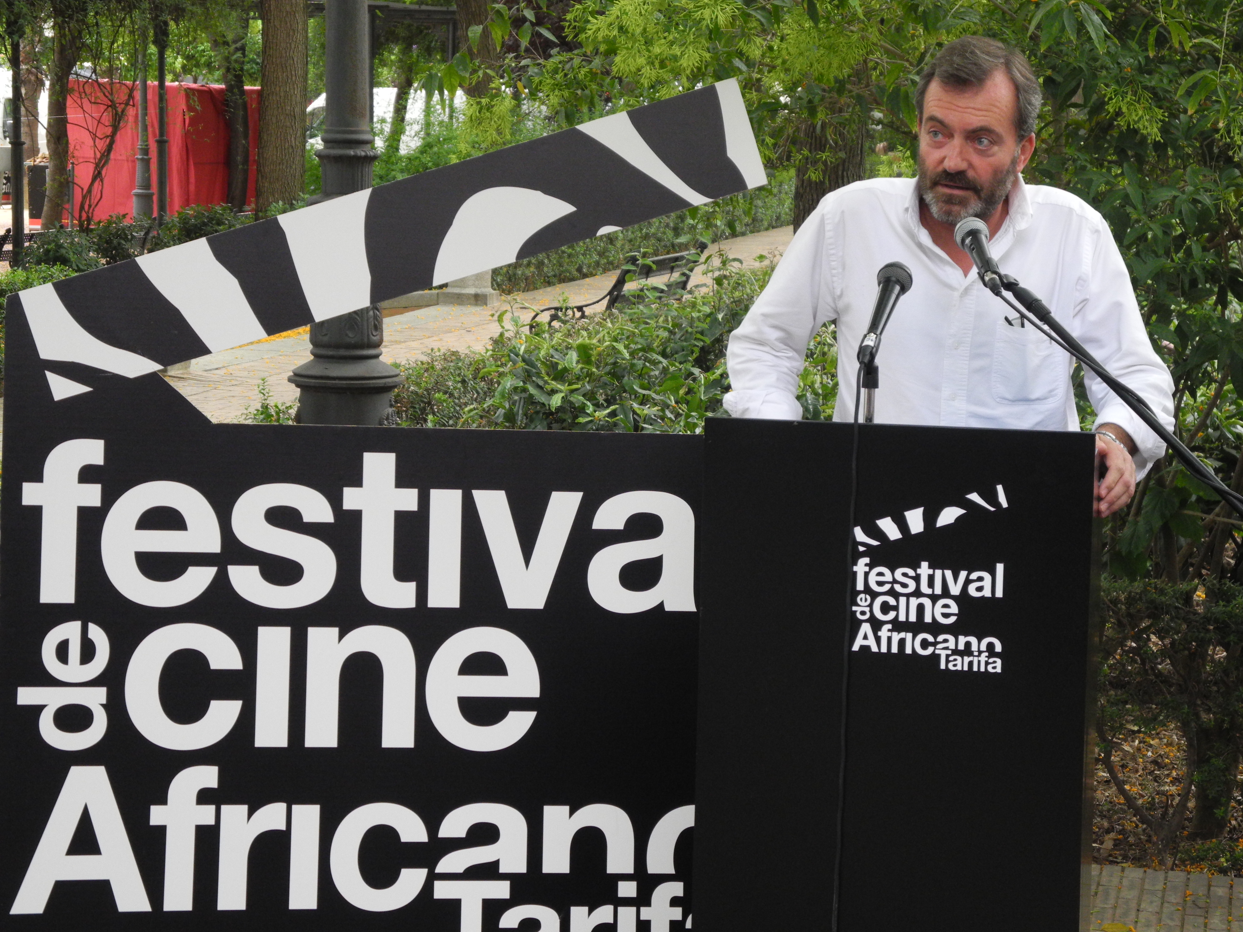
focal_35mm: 94
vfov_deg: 15.7
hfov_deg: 20.9
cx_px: 622
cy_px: 466
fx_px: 3375
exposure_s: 1/98.5
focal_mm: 20.1
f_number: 4.5
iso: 400
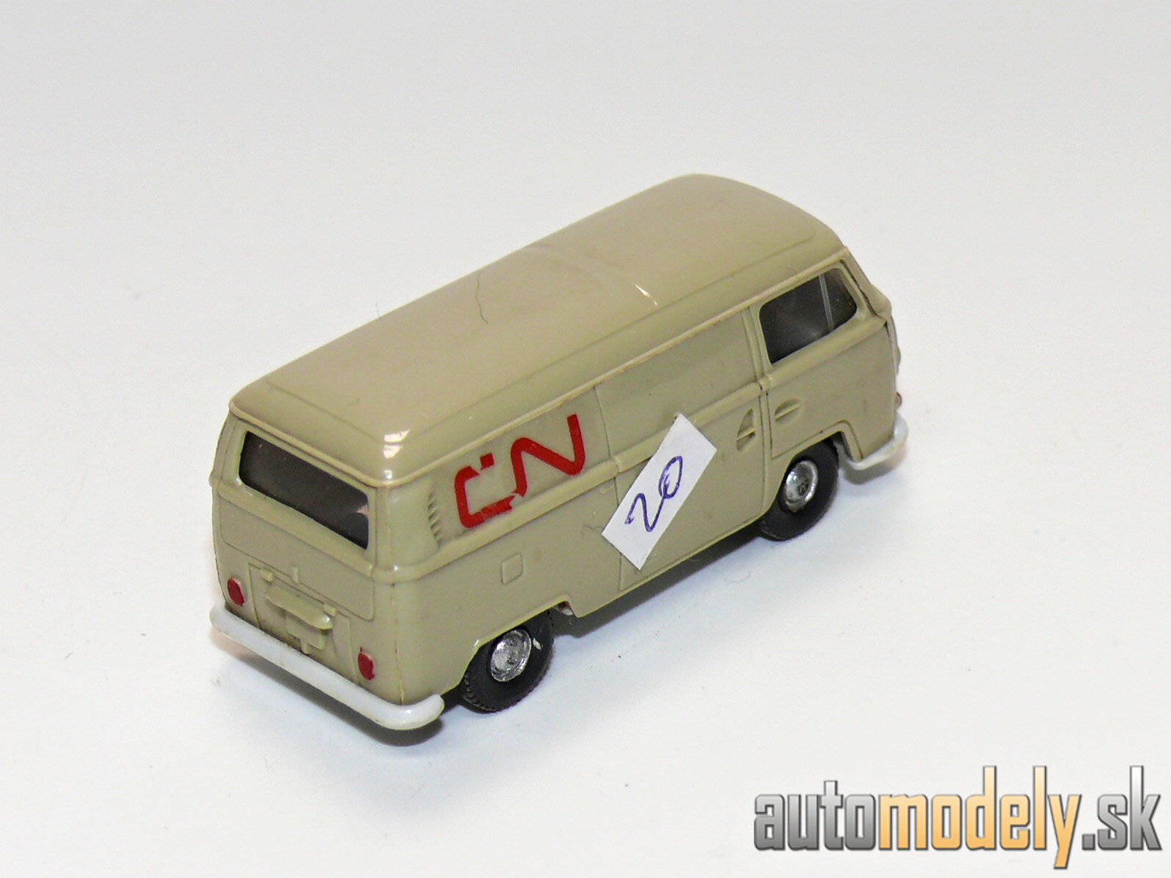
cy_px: 439
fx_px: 4229
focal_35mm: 125
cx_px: 586
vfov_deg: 11.9
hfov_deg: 15.8
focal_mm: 14.8
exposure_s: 1/30
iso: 100
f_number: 4
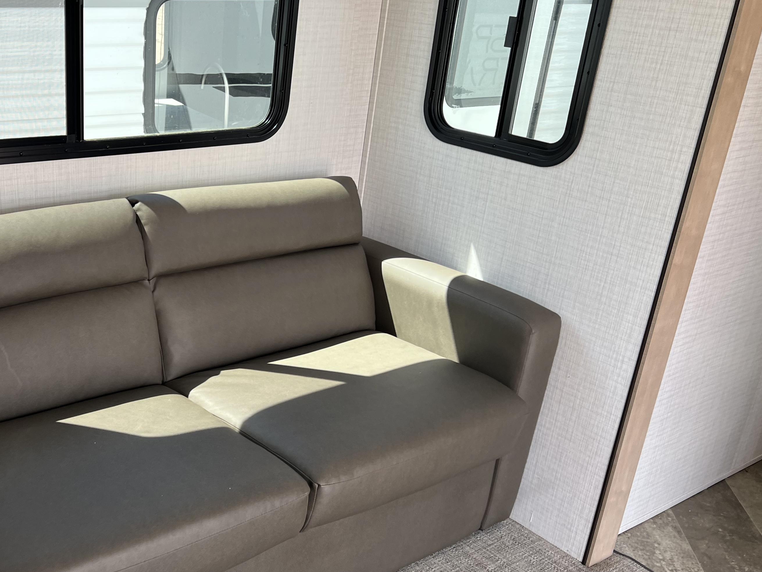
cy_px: 359
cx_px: 191
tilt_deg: -26.7
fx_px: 881
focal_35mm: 40
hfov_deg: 45.2
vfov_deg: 35.8
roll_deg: -2.8
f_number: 1.5
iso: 40
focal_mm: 5.7
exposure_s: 1/121
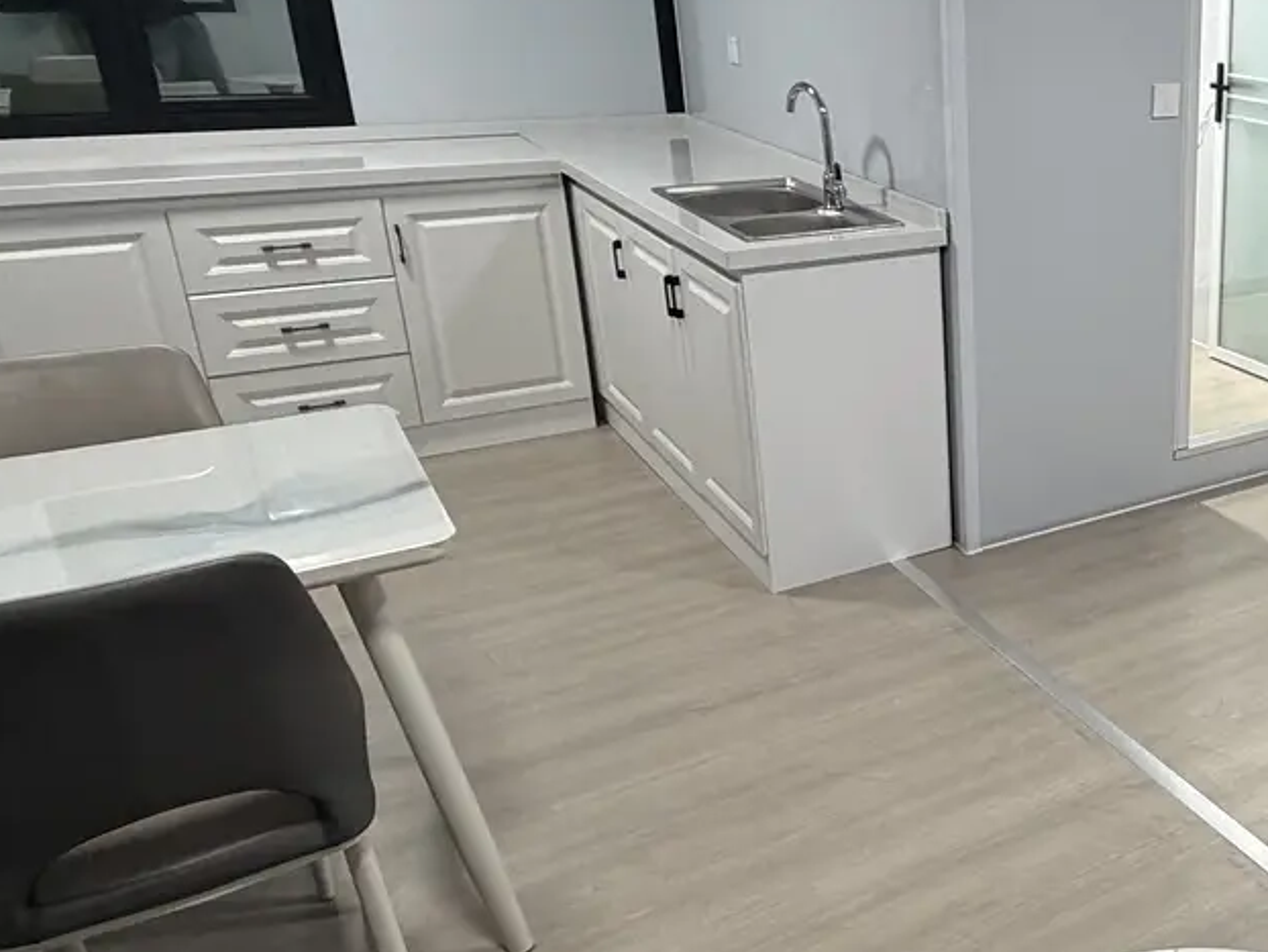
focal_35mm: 36
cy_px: 444
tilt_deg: -20.6
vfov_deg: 39.7
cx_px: 1260
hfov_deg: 44.0
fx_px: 1319
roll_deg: -2.4
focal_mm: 2.22
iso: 250
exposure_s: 1/50
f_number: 2.2
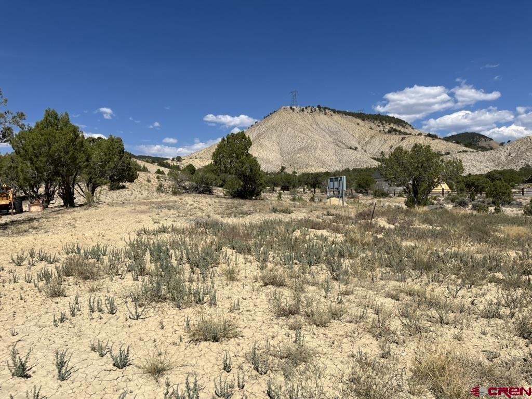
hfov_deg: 67.3
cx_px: 266
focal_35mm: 26
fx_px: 400
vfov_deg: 53.1
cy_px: 200
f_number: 1.6
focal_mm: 5.1
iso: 50
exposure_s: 1/6494
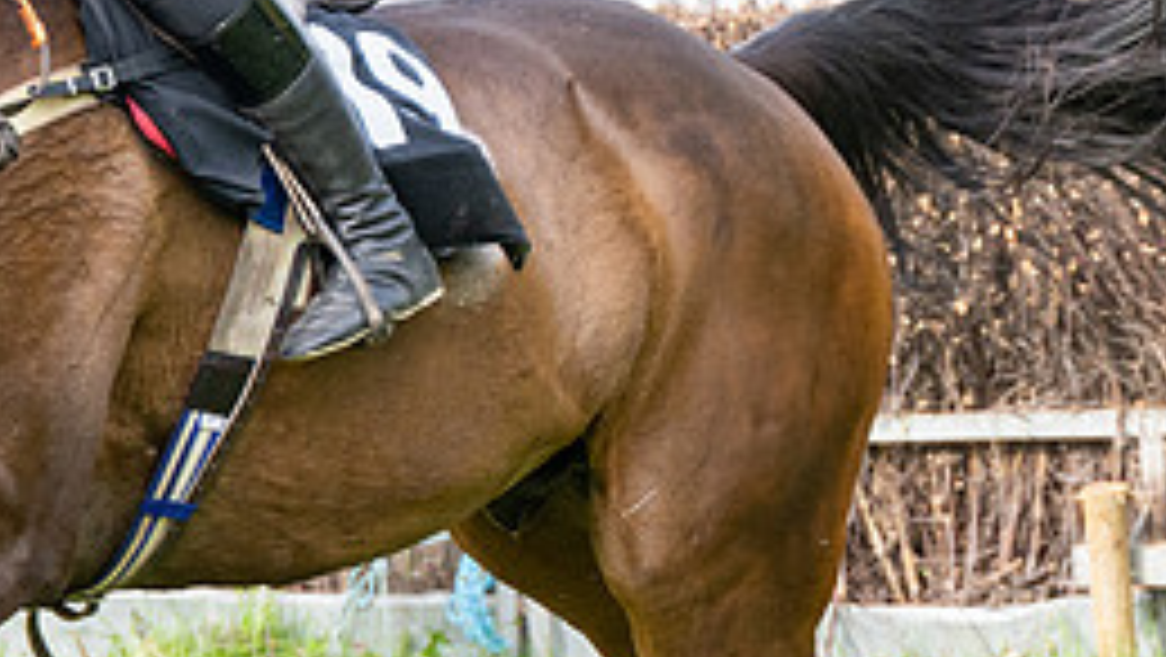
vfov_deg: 3.0
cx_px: 351
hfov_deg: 5.4
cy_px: 76
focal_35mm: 401
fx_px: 12404
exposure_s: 1/1250
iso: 400
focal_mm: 98
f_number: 4
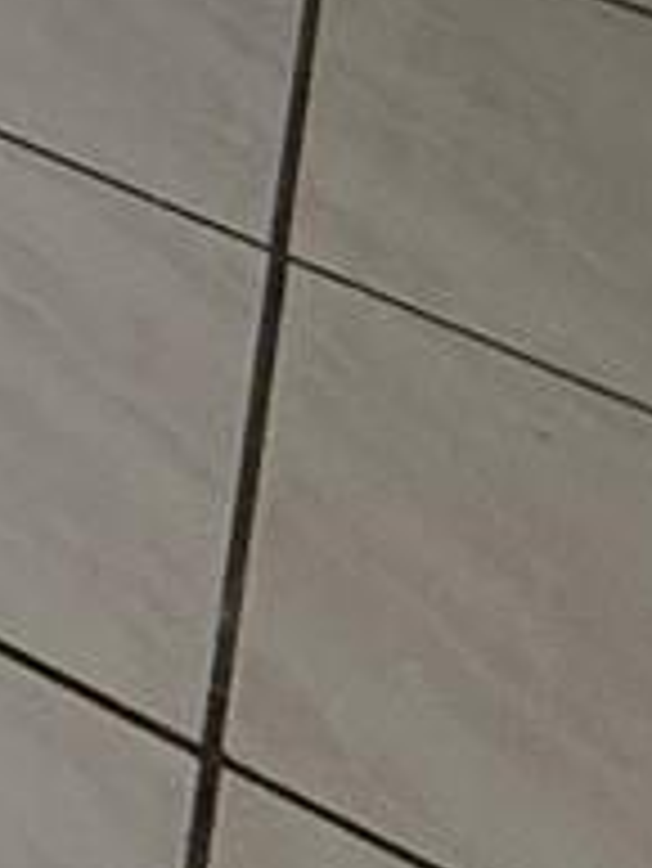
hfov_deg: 6.6
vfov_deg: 12.4
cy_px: -1367
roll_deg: -0.7
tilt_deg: -15.2
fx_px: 2910
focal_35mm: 116
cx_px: -2527
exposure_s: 1/120
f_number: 2.2
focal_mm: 2.22
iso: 100
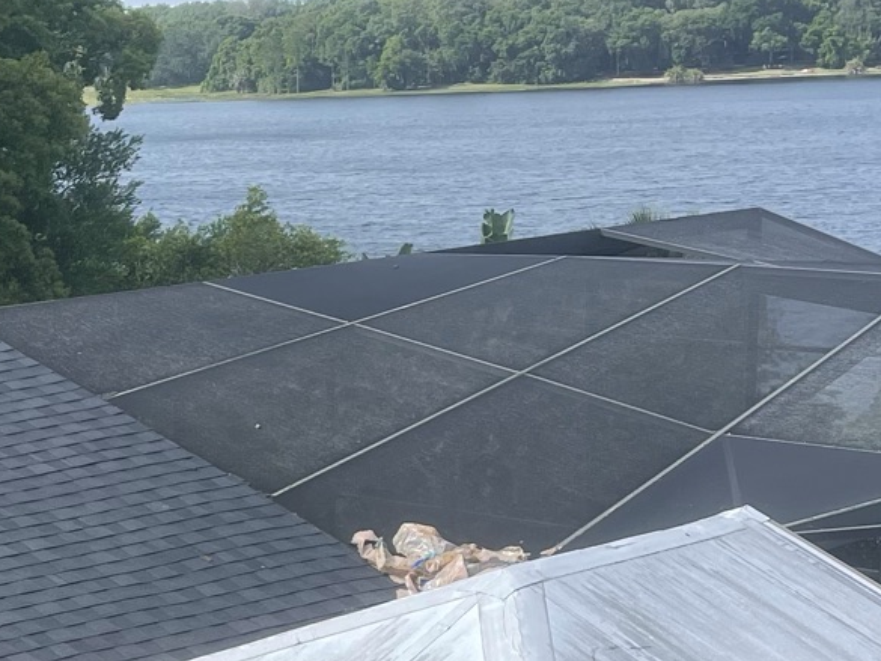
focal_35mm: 91
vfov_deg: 15.8
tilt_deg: -16.9
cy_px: 729
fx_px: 2316
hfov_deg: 21.1
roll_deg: +2.5
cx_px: 98
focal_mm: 5.1
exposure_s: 1/1821
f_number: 1.6
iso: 32
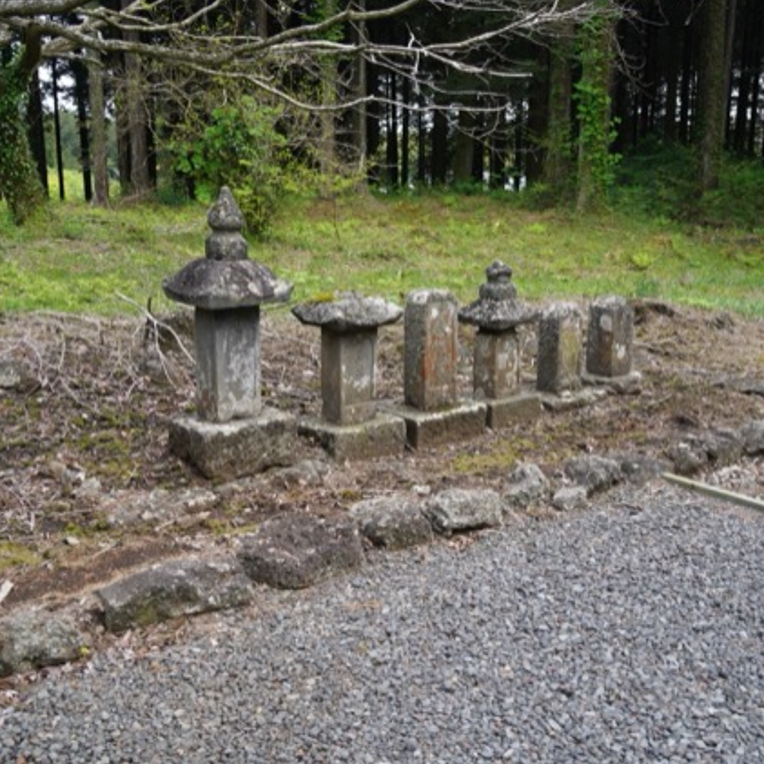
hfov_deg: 41.7
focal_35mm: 40
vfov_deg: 41.9
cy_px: 379
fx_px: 999
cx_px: 441
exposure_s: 1/125
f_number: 5.6
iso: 400
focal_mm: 31
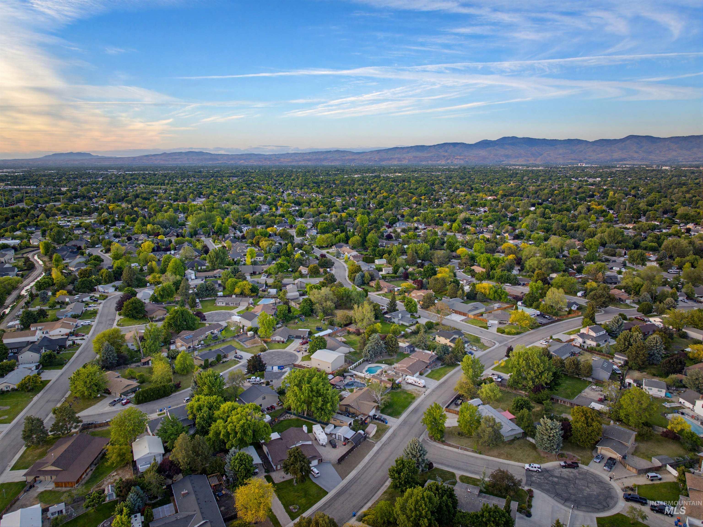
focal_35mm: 24
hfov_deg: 71.6
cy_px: 264
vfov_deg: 56.8
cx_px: 352
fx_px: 487
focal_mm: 12.3
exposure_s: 1/25
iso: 100
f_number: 5
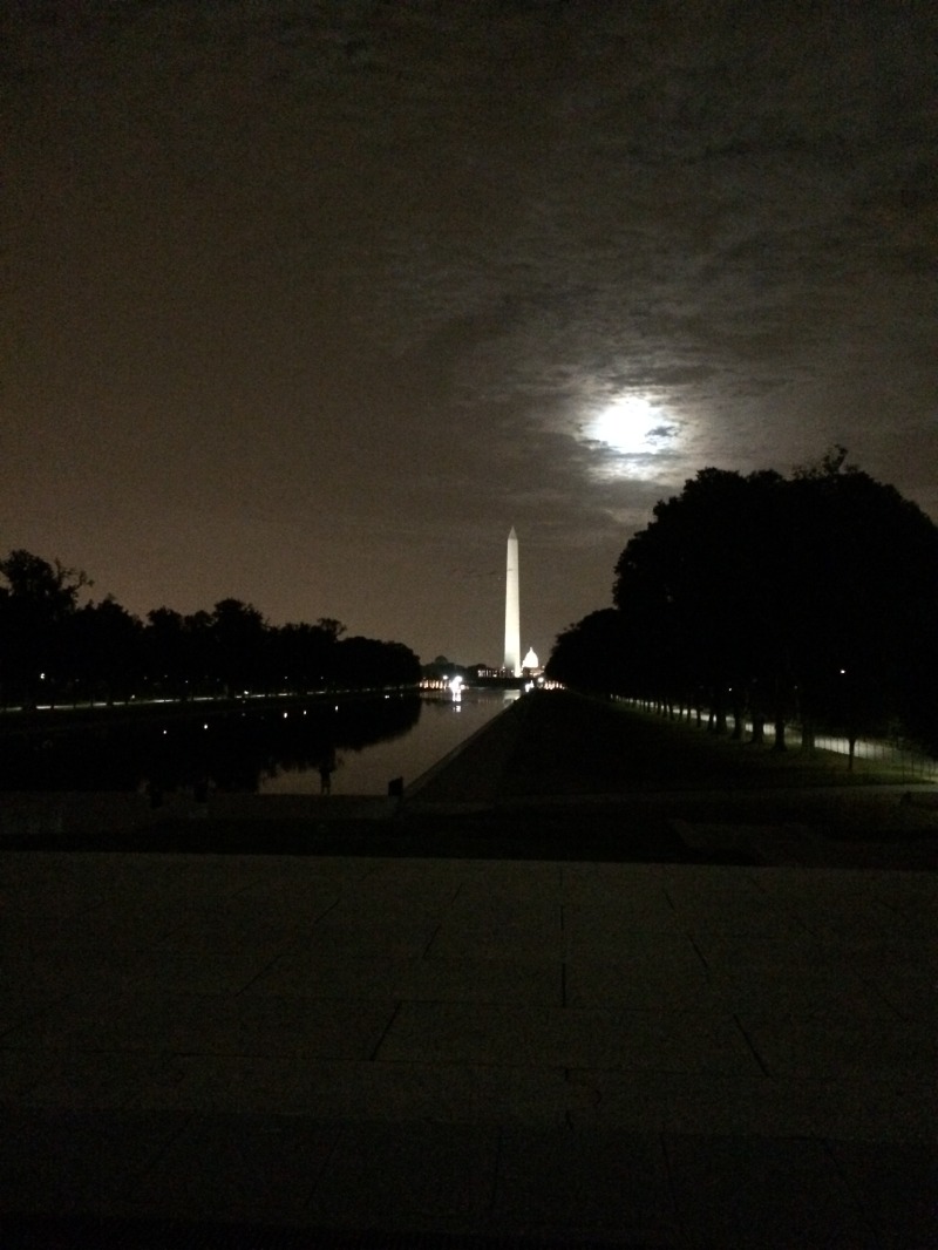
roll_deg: +0.8
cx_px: 469
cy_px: 625
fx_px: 1047
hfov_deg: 48.2
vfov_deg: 61.6
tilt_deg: +1.7
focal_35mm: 29
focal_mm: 4.15
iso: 2000
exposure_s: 1/15
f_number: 2.2
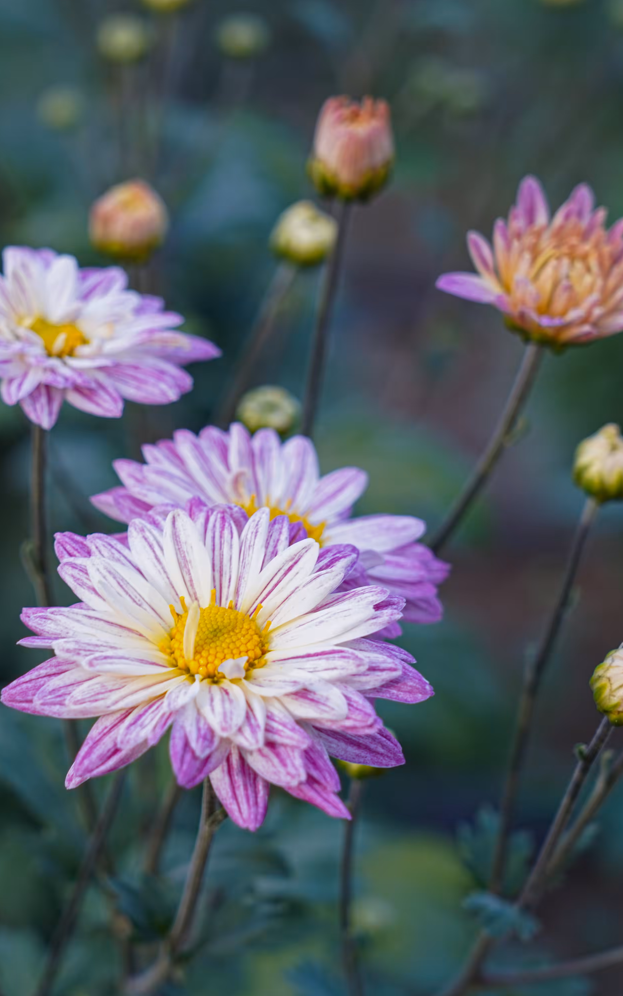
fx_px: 4373
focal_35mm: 161
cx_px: 89
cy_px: 498
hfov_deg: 8.1
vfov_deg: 13.0
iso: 400
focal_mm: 105
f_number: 7.1
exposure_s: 1/160
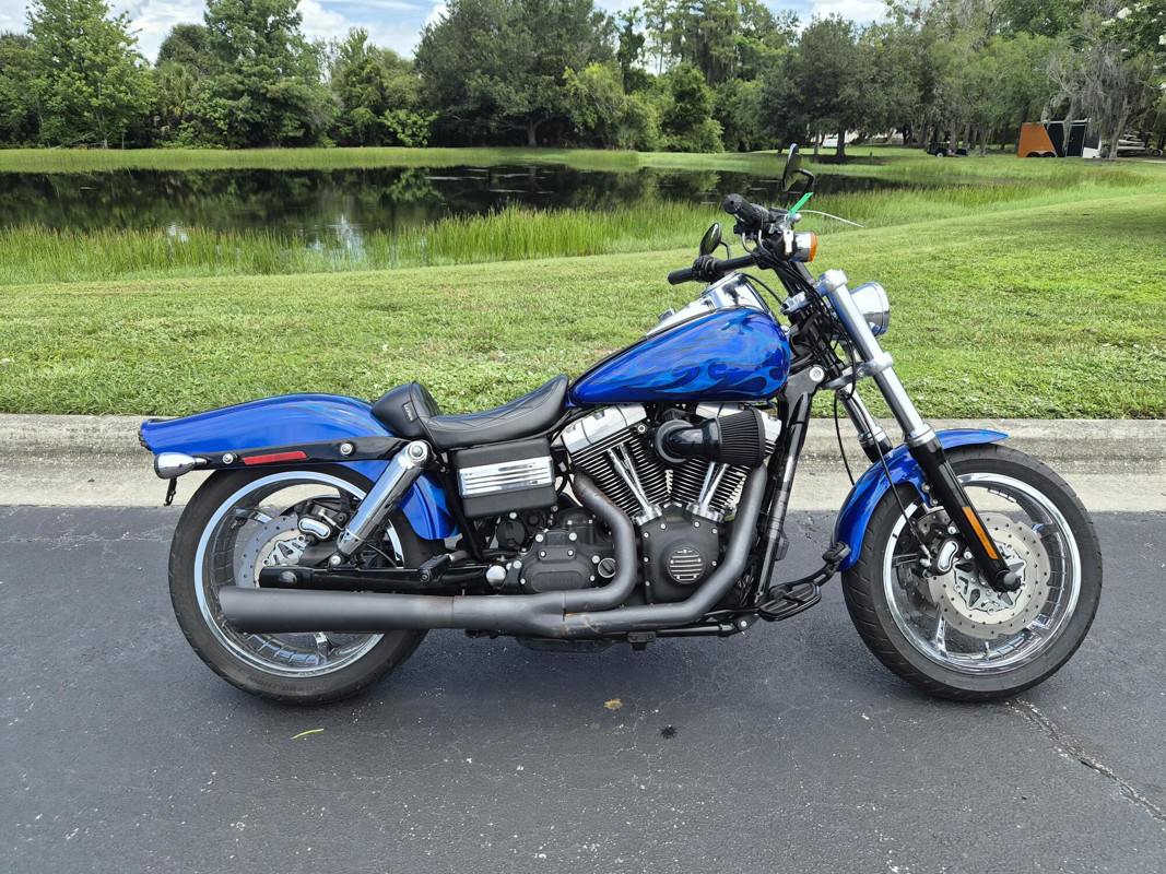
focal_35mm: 23
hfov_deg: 73.9
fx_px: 775
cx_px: 583
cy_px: 437
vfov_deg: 58.9
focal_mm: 5.4
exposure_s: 1/2152
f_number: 1.8
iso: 80
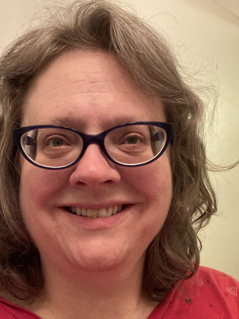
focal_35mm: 40
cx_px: 100
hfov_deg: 35.9
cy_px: 154
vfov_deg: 46.8
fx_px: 368
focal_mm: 2.87
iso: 500
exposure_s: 1/24
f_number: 2.2
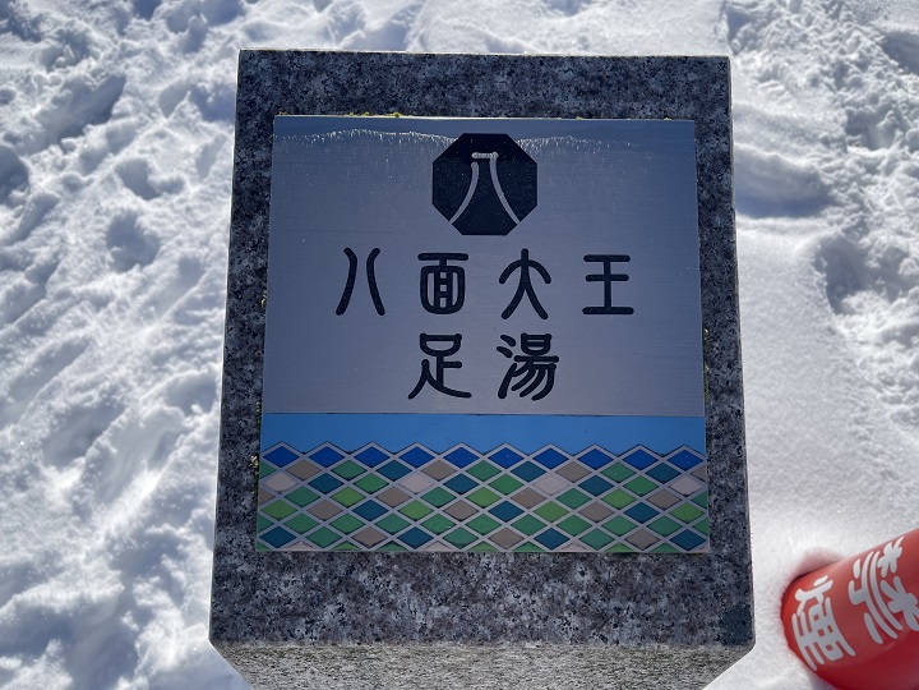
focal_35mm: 26
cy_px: 345
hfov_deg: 67.3
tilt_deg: -53.2
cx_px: 460
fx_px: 690
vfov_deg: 53.1
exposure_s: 1/5618
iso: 32
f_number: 1.6
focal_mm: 5.1
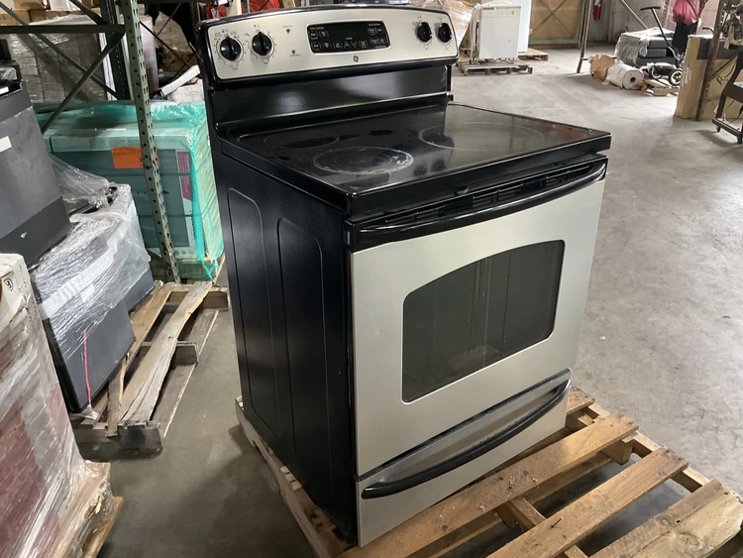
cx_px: 372
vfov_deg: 48.3
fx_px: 623
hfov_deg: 61.6
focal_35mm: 29
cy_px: 279
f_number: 1.8
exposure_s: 1/30
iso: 250
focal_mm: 3
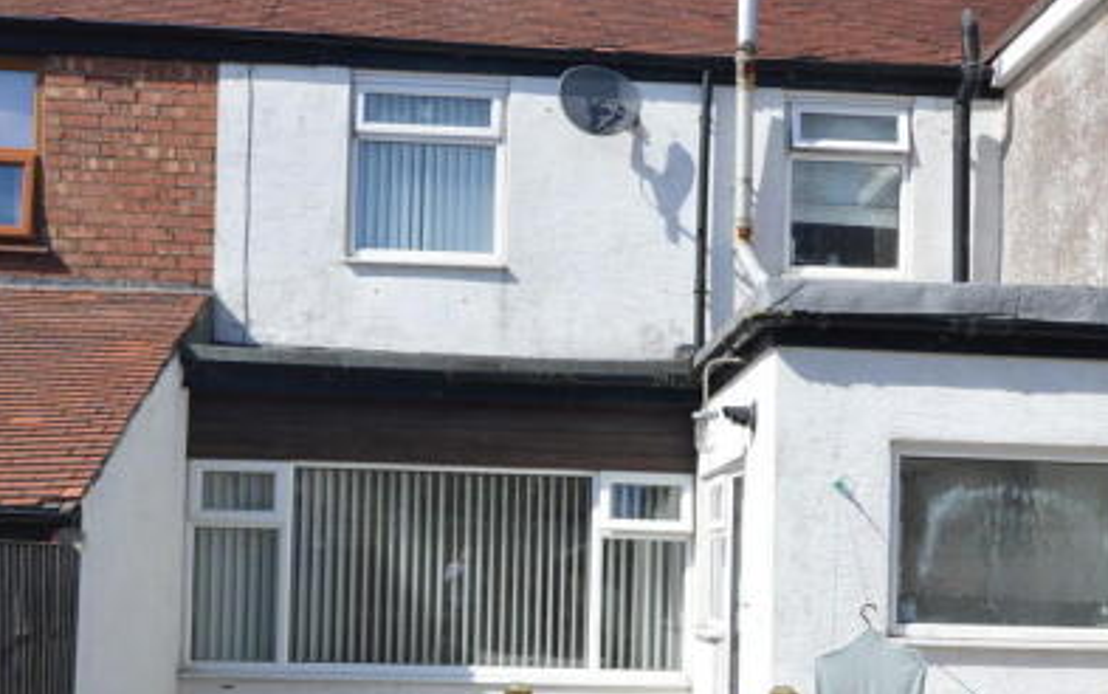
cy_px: 550
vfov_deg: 25.0
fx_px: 1541
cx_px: 578
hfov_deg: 39.5
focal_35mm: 51
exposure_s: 1/500
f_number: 11
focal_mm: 20
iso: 400
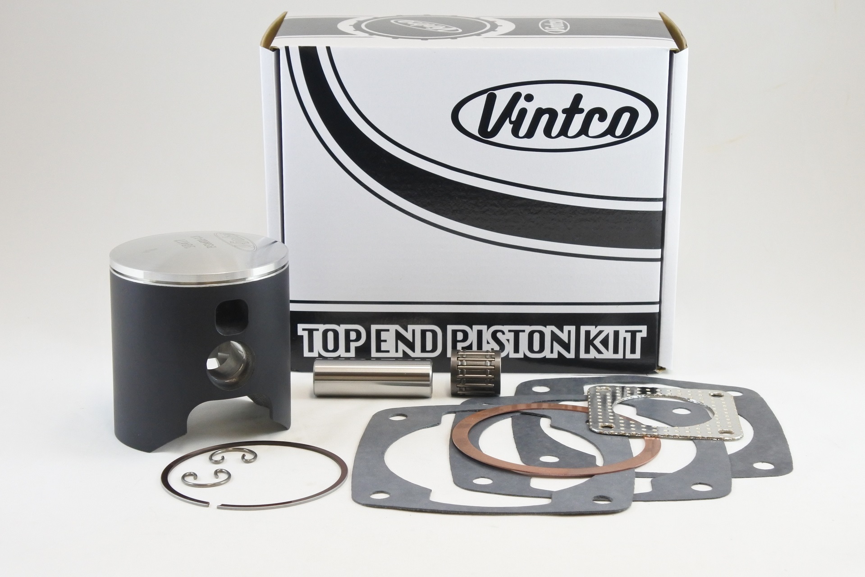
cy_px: 288
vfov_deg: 21.2
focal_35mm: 64
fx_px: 1538
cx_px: 432
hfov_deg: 31.4
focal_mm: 24
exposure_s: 1/125
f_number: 5
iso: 800
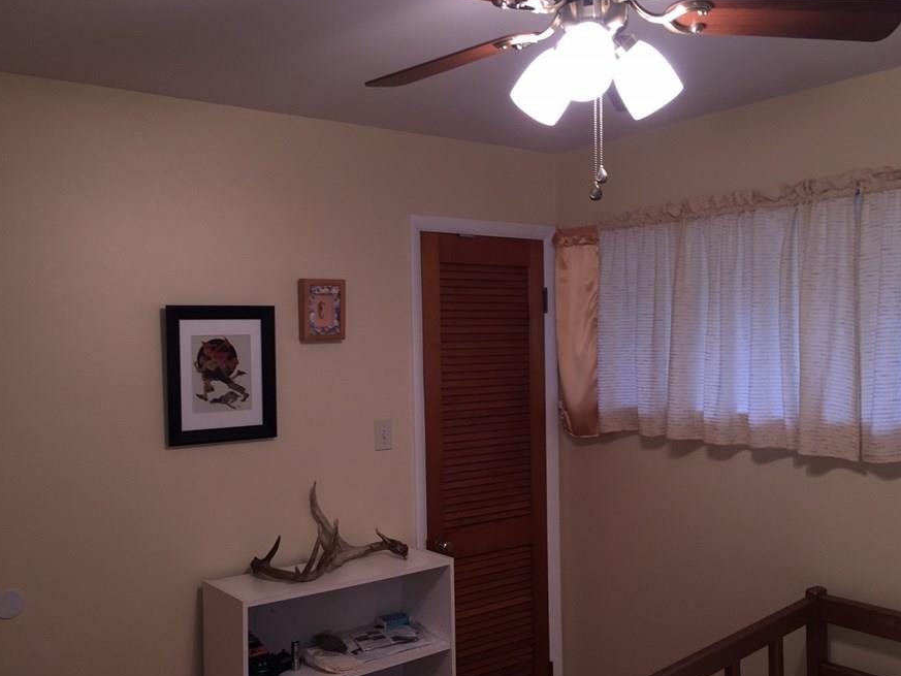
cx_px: 456
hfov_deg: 53.9
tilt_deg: -2.5
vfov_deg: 41.8
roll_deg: +0.8
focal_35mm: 34
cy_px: 368
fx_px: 885
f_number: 2.2
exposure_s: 1/30
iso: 50
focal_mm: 4.15
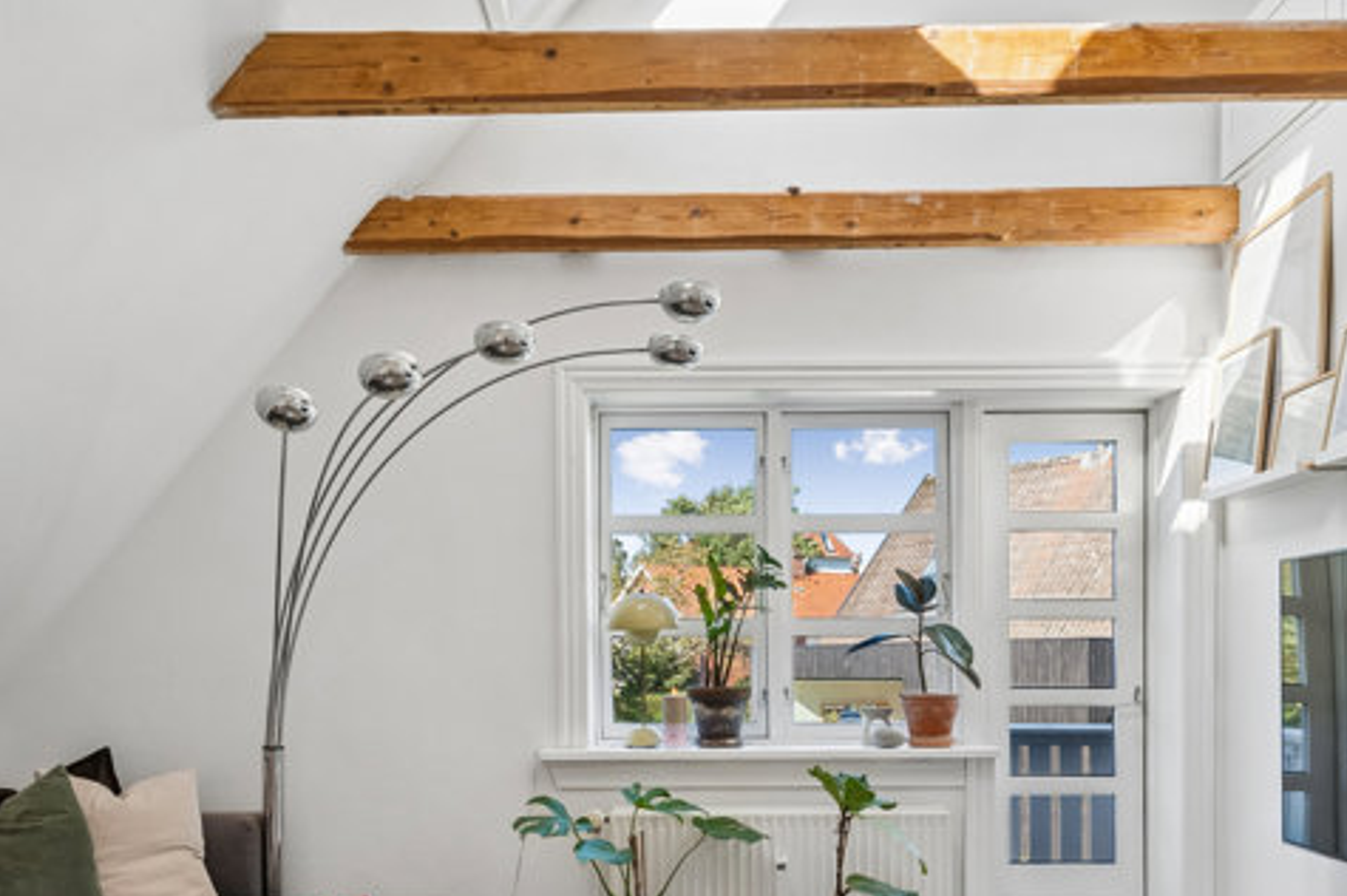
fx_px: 1196
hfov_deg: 58.8
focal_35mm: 32
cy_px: 685
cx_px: 678
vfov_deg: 39.8
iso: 800
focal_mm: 19
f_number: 7.1
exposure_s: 1/160
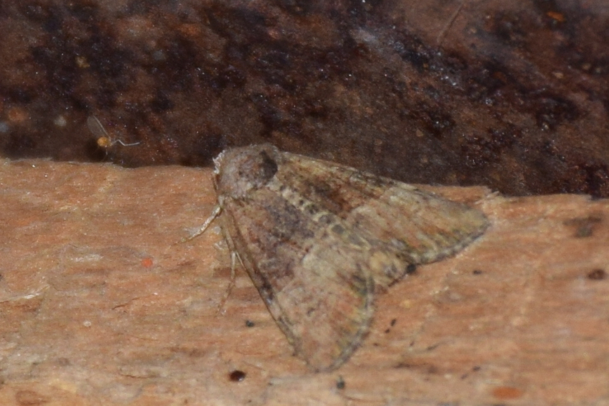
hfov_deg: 9.8
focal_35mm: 210
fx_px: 3552
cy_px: 203
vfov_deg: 6.5
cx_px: 304
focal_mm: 140
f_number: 5.6
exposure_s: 1/60
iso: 320
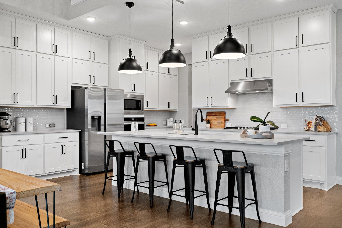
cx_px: 171
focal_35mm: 30
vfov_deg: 43.6
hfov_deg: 61.9
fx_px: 285
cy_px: 114
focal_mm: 30
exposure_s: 1/15
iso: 2000
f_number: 8
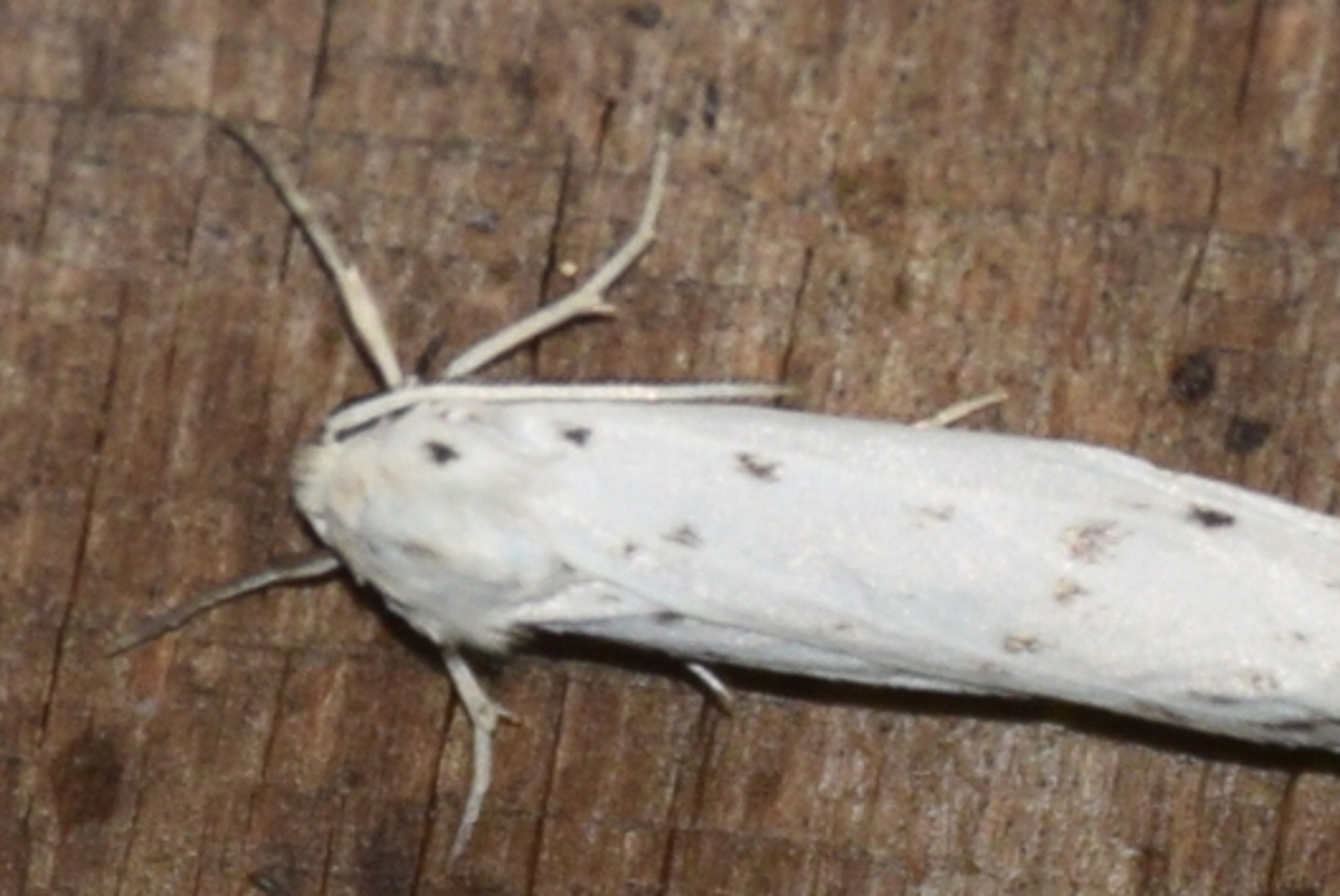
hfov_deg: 5.4
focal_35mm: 380
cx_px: 1126
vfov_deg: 3.6
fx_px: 14160
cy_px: 539
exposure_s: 1/60
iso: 320
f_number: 5.6
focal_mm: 140
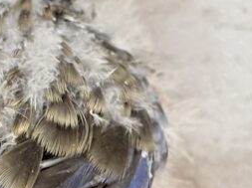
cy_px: 42
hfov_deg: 8.0
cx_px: 27
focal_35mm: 247
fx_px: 1796
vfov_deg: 6.0
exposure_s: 1/50
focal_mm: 5.96
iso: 80
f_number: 1.6
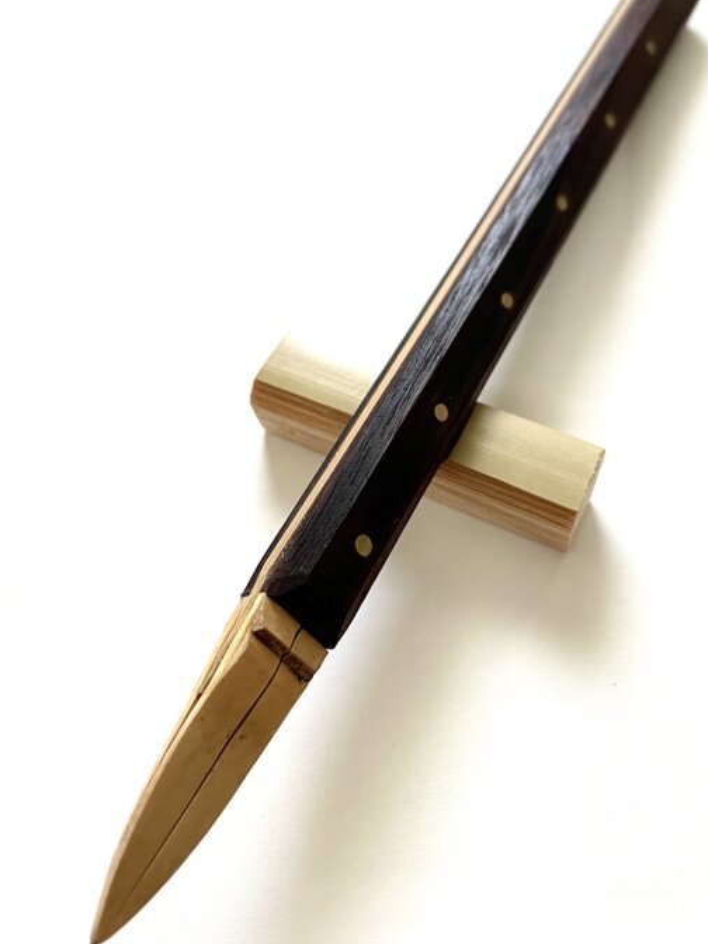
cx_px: 358
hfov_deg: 42.9
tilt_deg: -56.8
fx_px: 900
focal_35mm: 33
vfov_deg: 55.2
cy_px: 421
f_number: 1.6
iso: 125
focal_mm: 4.2
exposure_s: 1/74
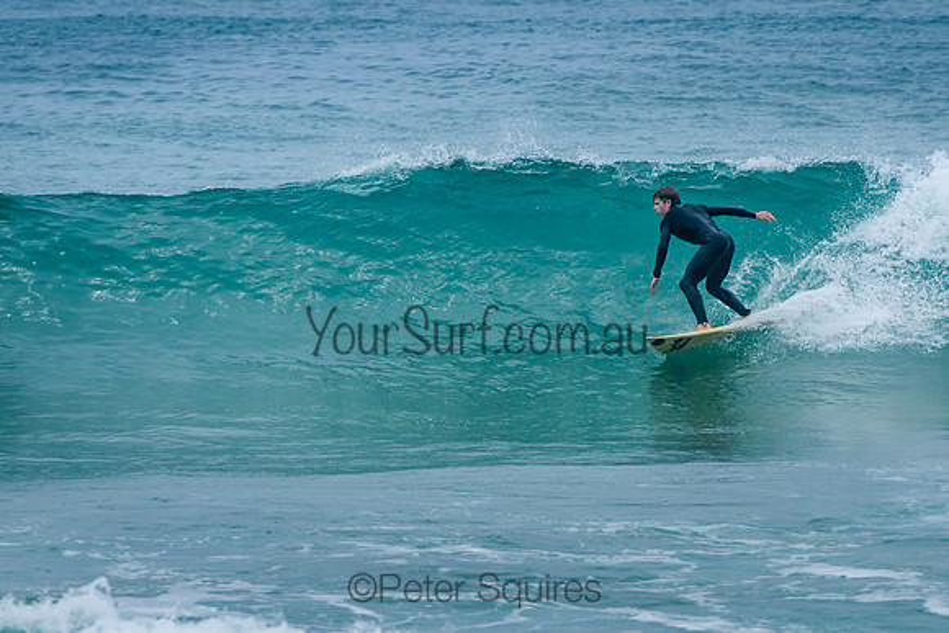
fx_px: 14510
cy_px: 312
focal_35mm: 550
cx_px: 573
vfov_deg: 2.5
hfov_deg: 3.7
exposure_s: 1/2000
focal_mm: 400
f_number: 8
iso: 500
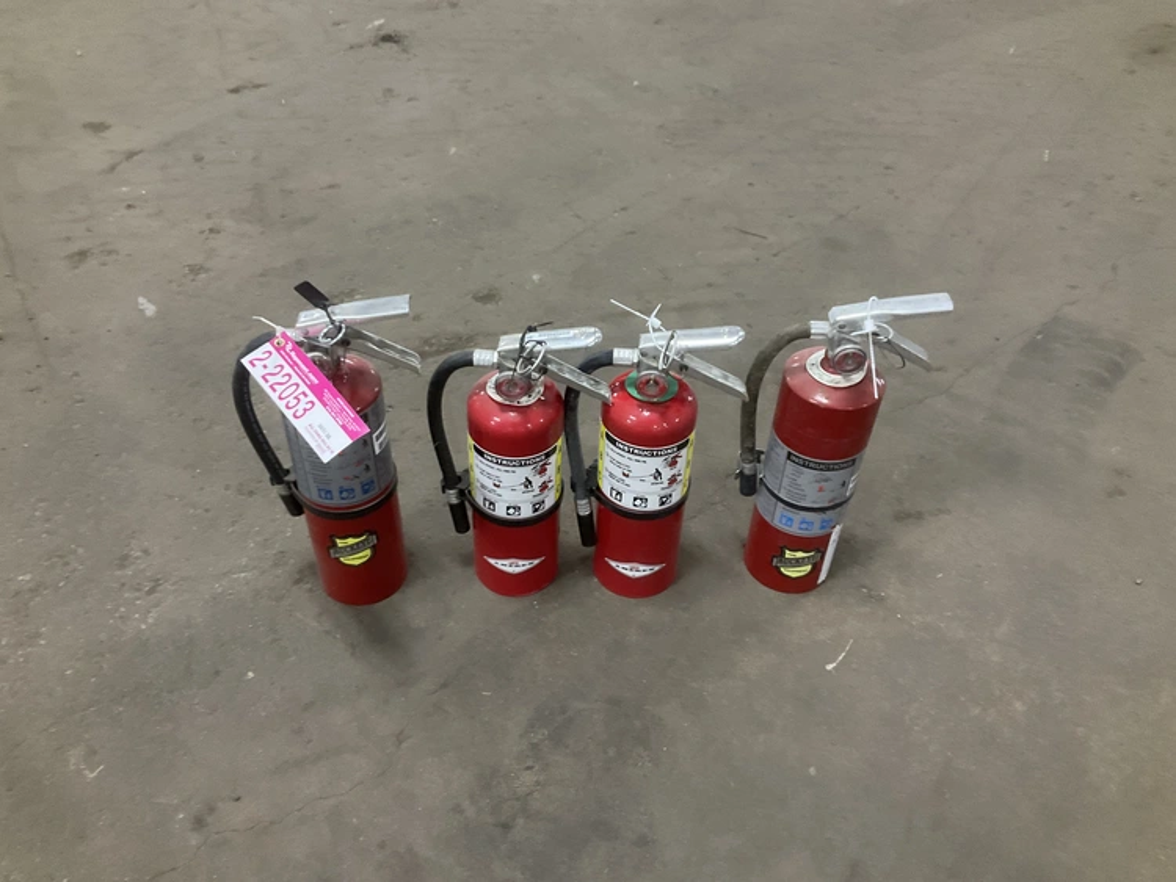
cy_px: 441
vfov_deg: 48.3
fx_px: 986
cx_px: 588
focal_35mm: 29
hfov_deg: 61.6
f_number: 1.8
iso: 200
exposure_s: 1/40
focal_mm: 3
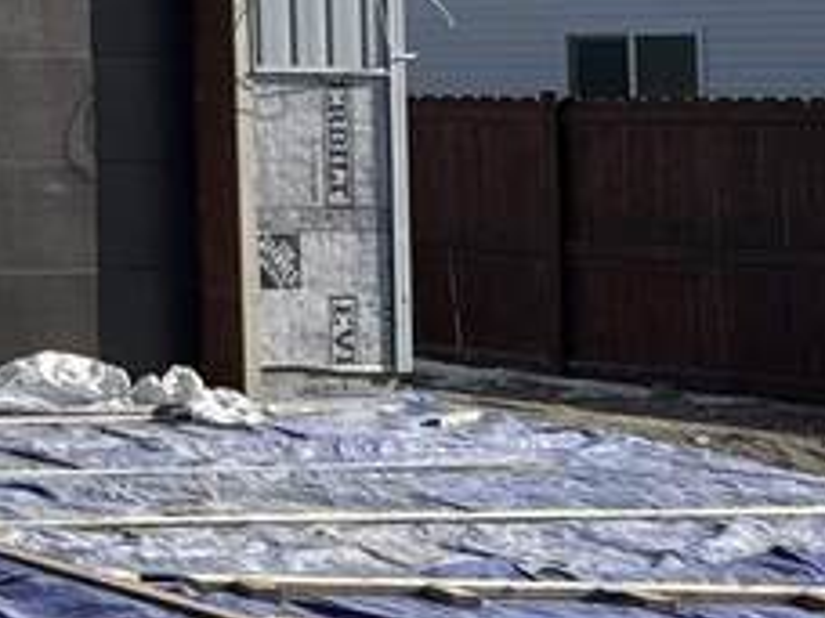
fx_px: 3217
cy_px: -188
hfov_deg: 11.3
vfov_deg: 10.7
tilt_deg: +4.8
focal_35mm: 135
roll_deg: -0.1
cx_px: -1346
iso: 80
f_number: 1.78
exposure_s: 1/4975
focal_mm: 6.76
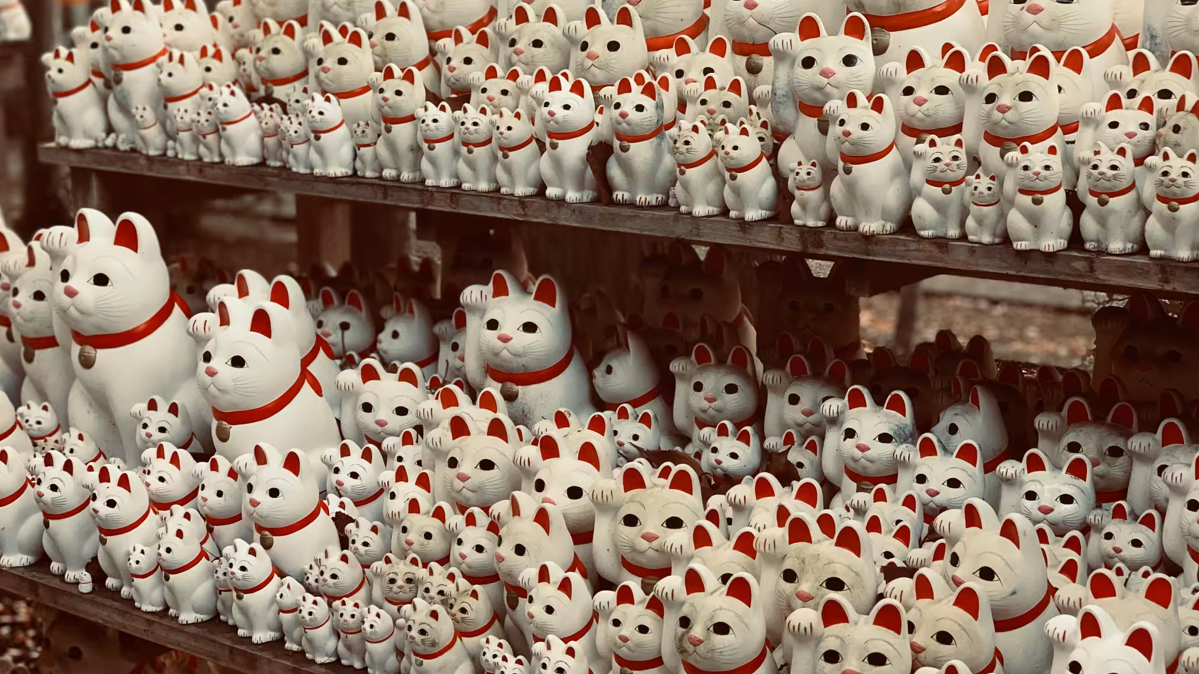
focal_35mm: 57
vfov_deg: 21.1
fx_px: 1812
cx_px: 600
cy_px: 382
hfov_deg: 36.6
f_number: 2.4
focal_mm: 6
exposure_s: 1/97
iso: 125
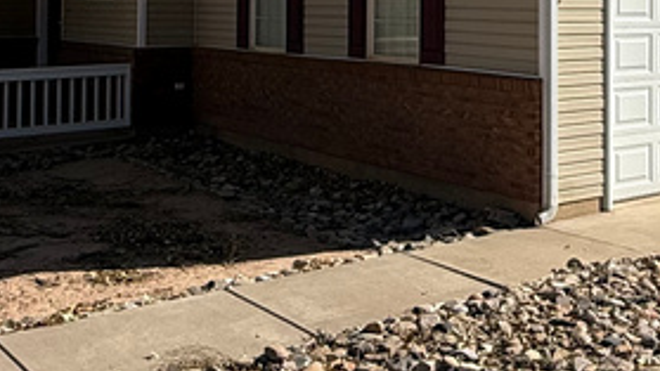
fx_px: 980
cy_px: -7
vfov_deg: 20.7
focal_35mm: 56
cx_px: 558
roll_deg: -0.6
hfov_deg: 35.6
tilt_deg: +1.6
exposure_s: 1/2976
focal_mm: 2.22
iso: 50
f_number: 2.2
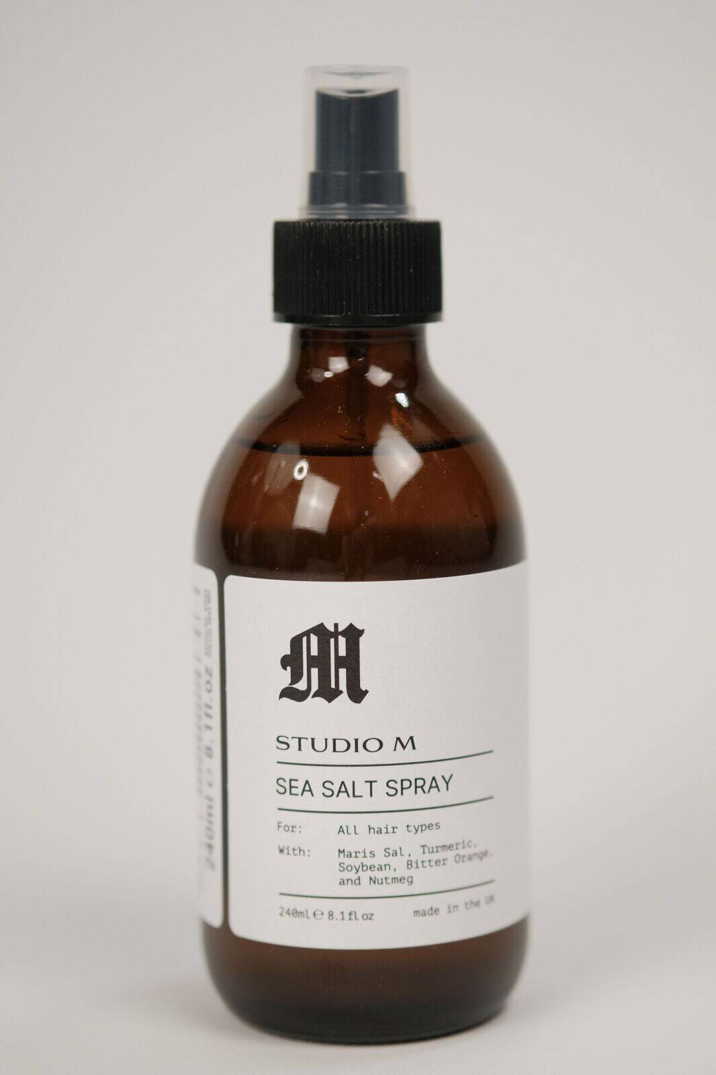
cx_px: 358
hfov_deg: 18.2
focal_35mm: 75
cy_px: 538
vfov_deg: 27.0
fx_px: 2238
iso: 200
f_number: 2
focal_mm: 50
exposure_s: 1/125
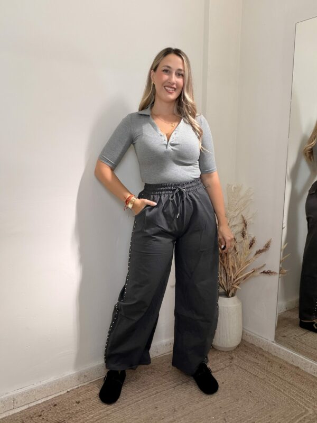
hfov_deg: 46.8
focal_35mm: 30
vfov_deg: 60.0
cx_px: 158
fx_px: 366
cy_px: 212
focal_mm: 2.71
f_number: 1.9
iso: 64
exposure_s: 1/50
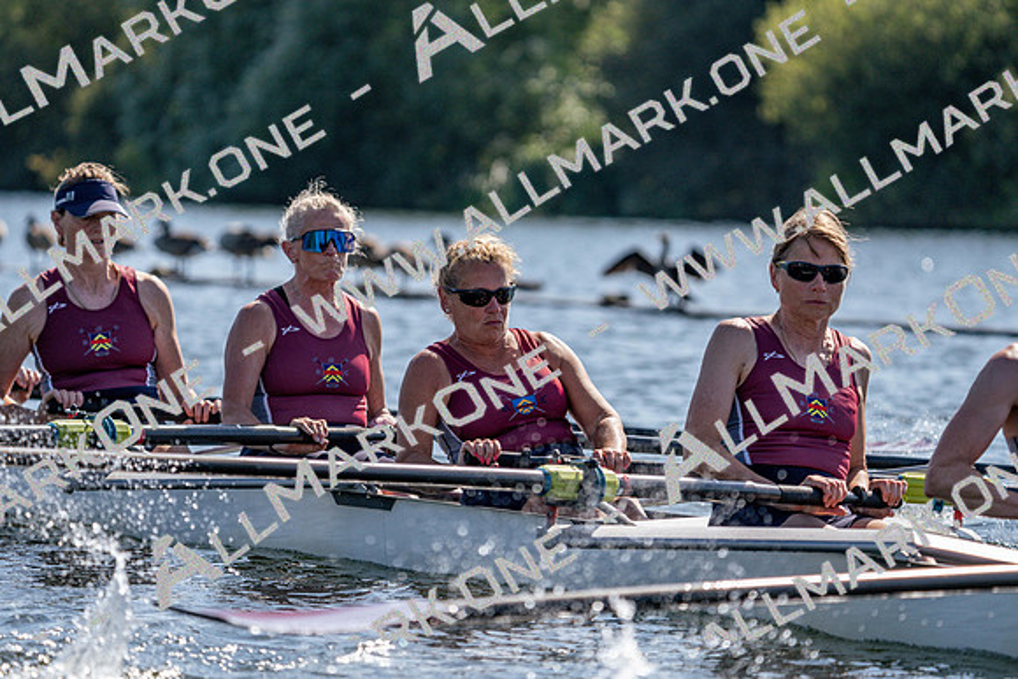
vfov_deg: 4.8
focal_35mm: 284
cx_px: 509
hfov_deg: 7.3
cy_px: 340
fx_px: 8032
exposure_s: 1/2000
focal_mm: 284
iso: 320
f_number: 5.6
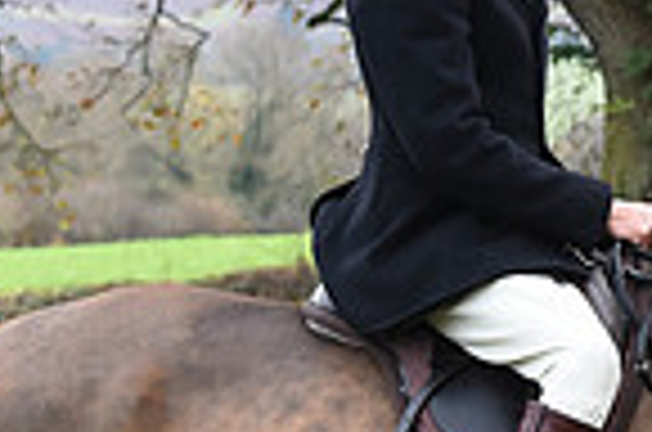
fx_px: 5060
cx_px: 1273
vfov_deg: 4.9
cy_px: 356
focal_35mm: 280
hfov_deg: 7.1
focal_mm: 70
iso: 2800
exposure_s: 1/1000
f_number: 5.6
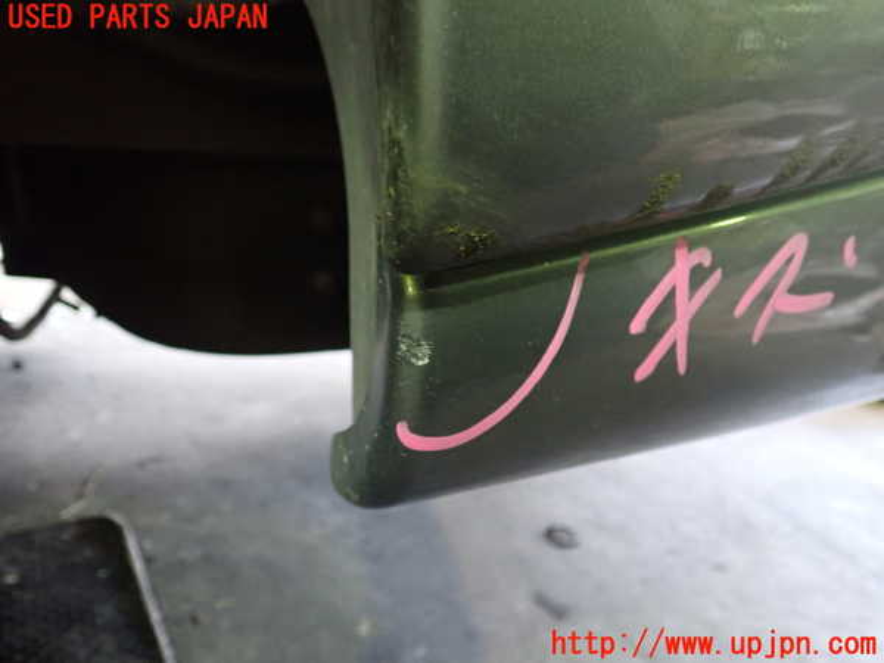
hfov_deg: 60.0
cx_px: 442
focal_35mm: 30
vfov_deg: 46.8
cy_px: 332
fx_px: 766
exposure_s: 1/20
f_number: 2.3
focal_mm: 5.4
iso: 800
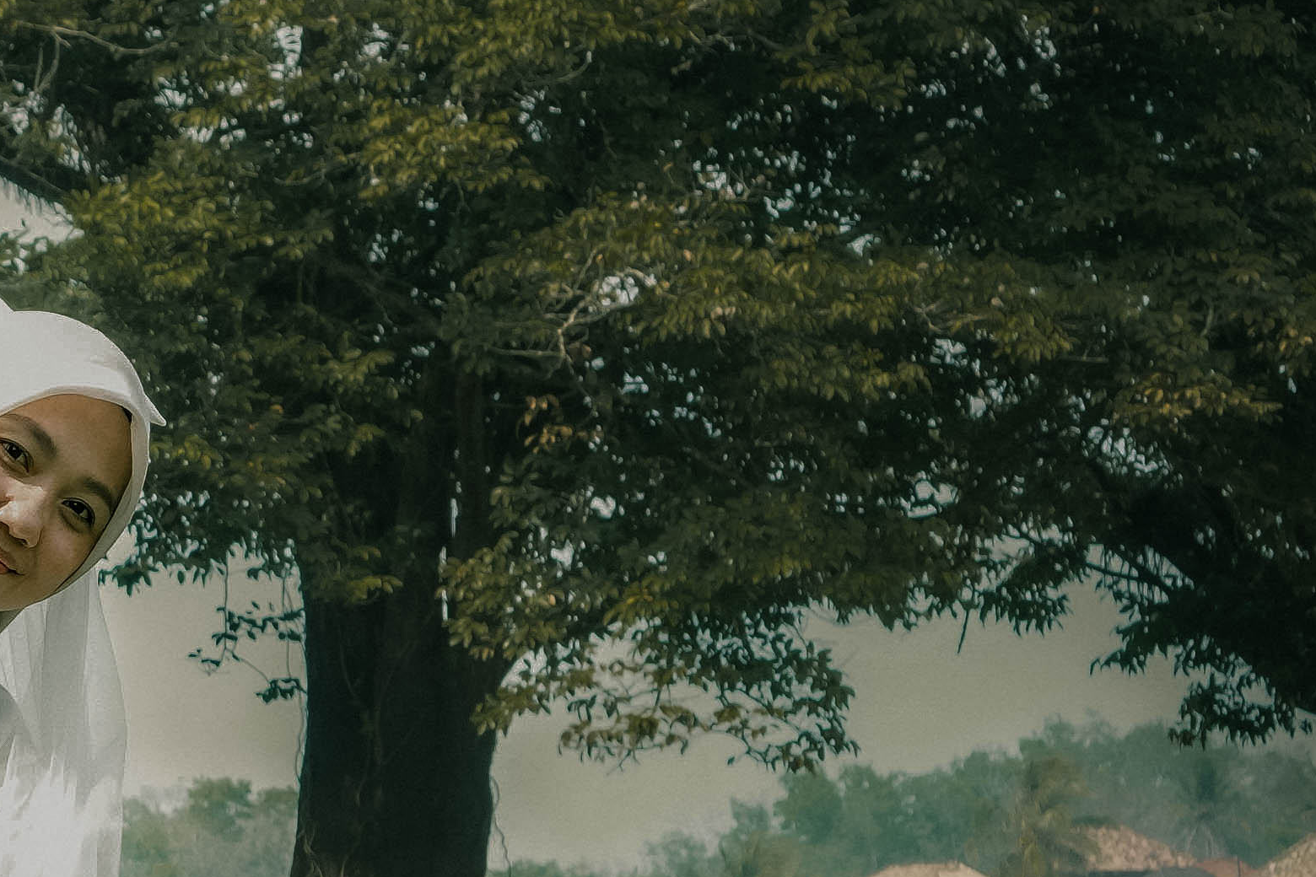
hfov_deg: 9.8
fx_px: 7381
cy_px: 1016
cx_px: -841
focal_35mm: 202
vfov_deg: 6.8
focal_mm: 35
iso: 100
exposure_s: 1/80
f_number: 6.3
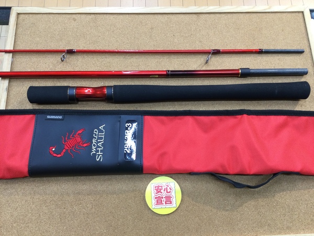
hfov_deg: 58.4
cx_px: 157
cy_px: 118
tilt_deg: -73.7
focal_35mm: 31
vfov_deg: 45.4
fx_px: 281
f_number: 2.4
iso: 64
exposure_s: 1/30
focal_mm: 3.3
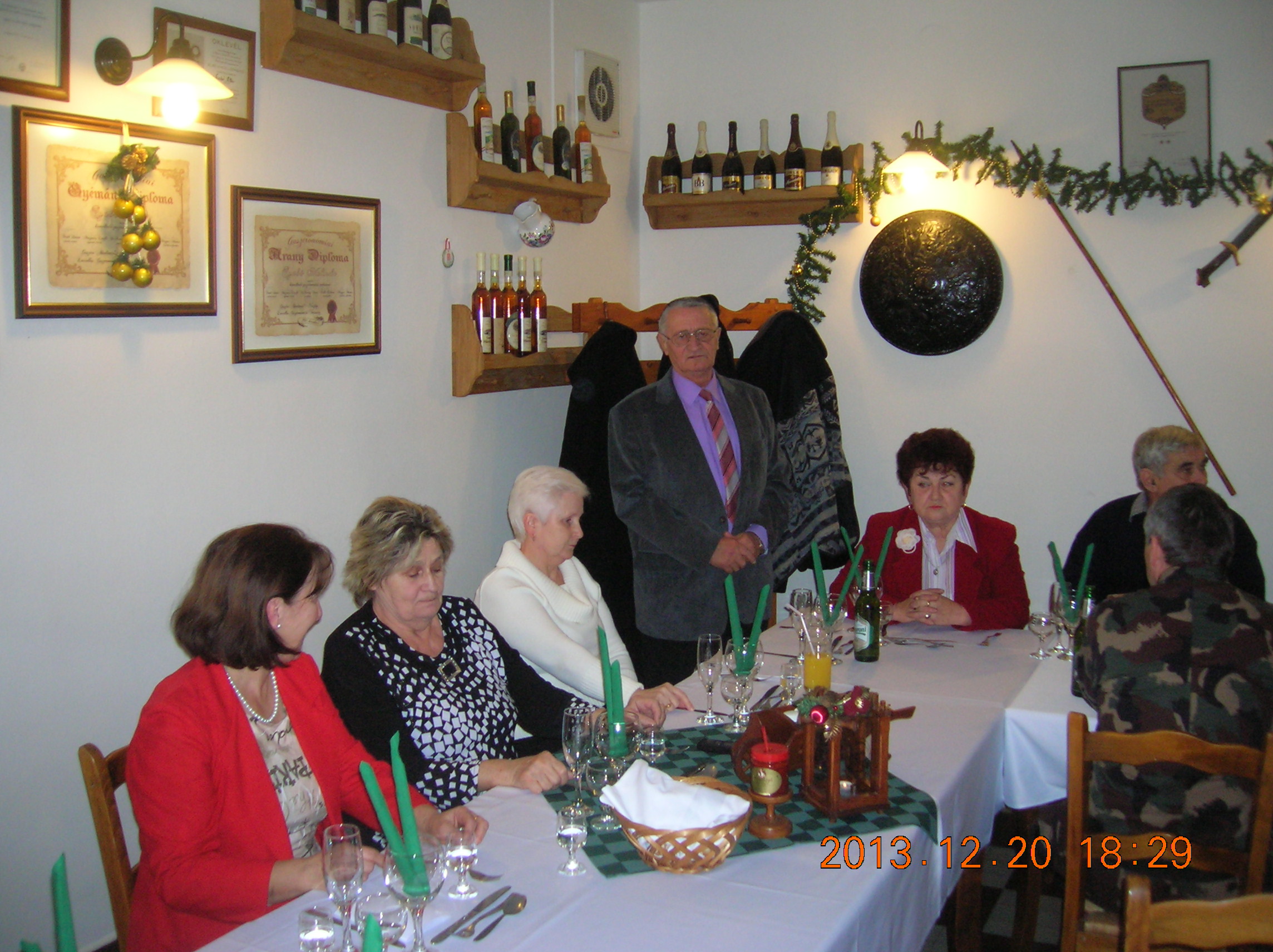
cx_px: 636
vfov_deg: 41.7
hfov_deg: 54.0
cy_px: 476
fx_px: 1249
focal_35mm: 34
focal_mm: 5.7
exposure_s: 1/60.1
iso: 131
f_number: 2.9
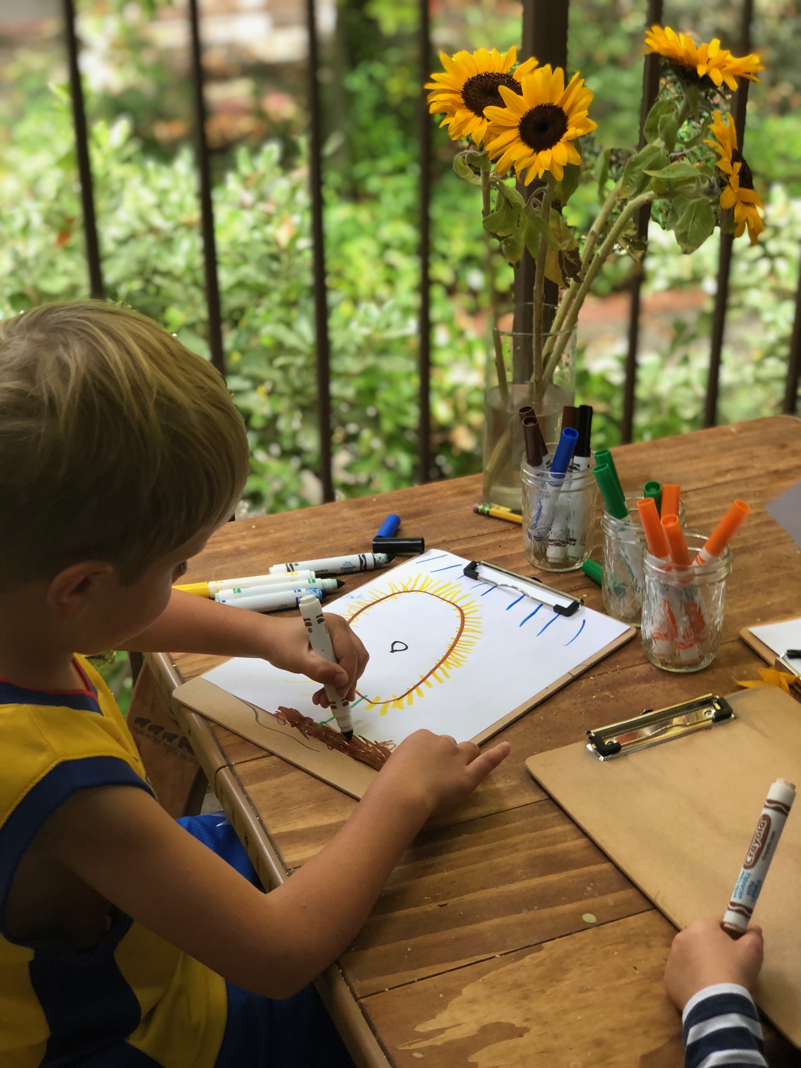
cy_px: 534
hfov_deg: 28.0
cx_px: 400
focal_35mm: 52
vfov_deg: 36.8
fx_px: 1604
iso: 40
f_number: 2.4
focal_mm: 6
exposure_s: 1/60
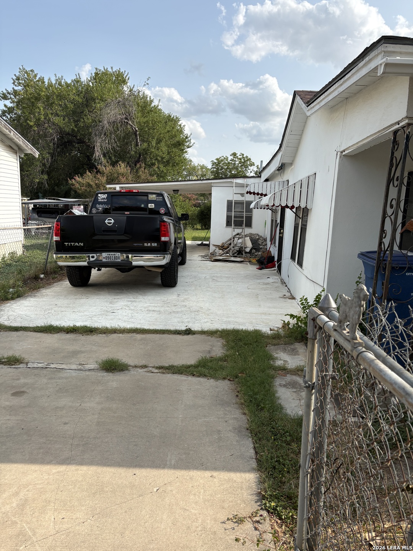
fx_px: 414
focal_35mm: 26
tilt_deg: -7.5
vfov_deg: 67.3
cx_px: 206
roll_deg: -1.2
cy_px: 276
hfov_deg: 53.1
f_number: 1.6
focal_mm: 5.96
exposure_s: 1/2451
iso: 50
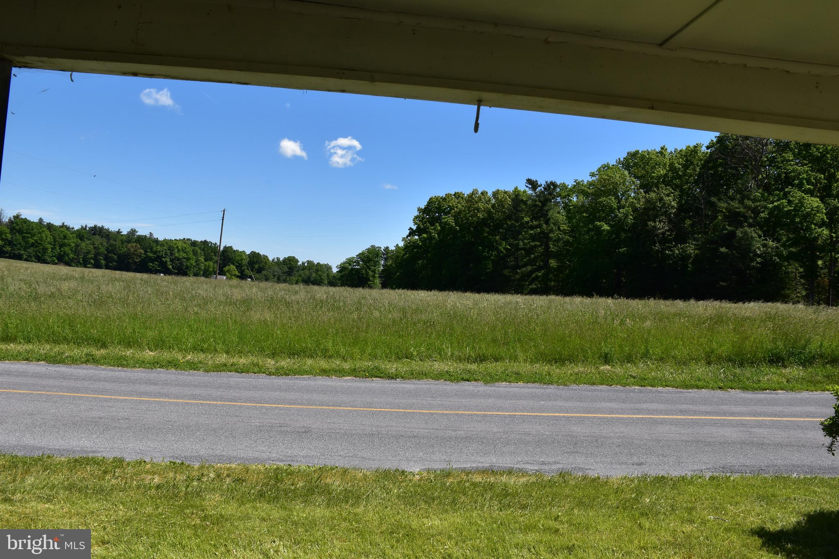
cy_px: 280
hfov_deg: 67.4
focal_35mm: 27
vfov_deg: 47.9
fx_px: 629
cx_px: 420
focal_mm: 18
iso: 400
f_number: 11
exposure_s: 1/500
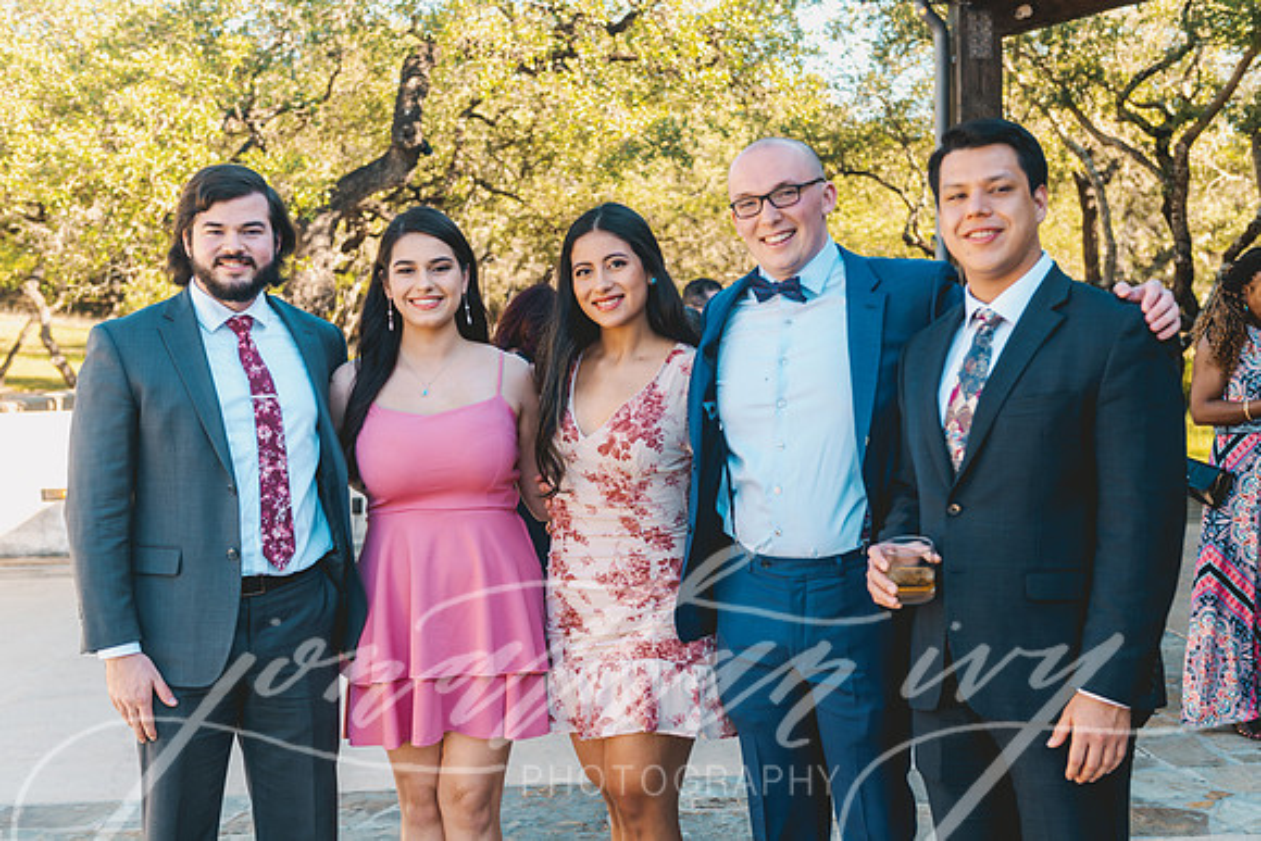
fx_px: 1682
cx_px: 630
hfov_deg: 41.1
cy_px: 420
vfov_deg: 28.1
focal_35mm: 48
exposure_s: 1/160
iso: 200
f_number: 4
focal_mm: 48
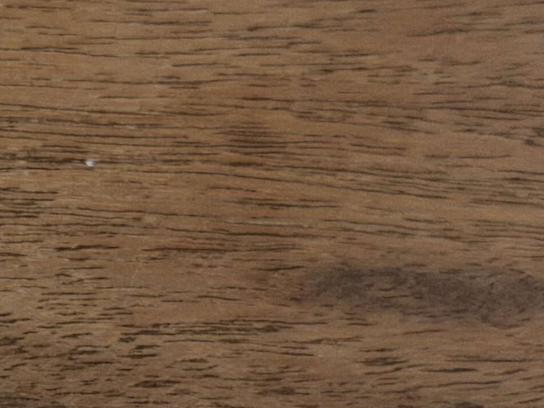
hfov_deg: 9.3
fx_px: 3206
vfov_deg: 7.2
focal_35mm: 204
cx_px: -432
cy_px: 501
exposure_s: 1/58
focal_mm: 6.76
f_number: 1.78
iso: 250
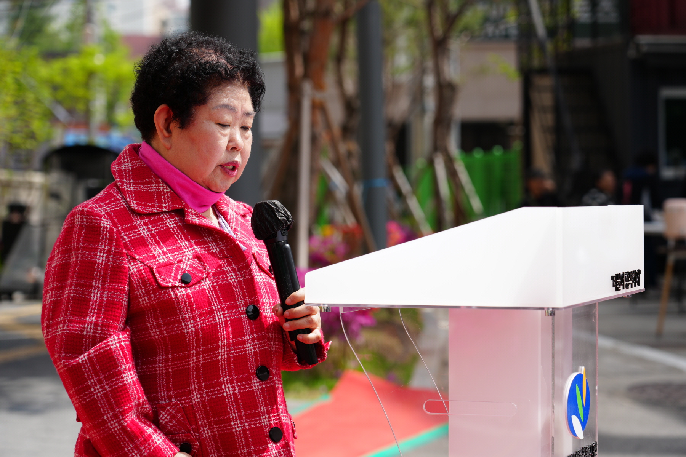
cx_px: 343
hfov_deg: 19.5
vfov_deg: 13.0
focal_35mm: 105
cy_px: 228
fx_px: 2001
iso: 100
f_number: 5
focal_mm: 105
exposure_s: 1/320
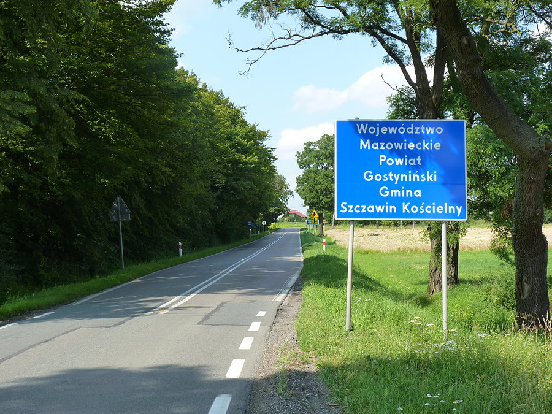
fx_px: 797
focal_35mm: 50
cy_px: 207
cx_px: 276
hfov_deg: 38.2
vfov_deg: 29.1
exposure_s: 1/250
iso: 125
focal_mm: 9
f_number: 4.5
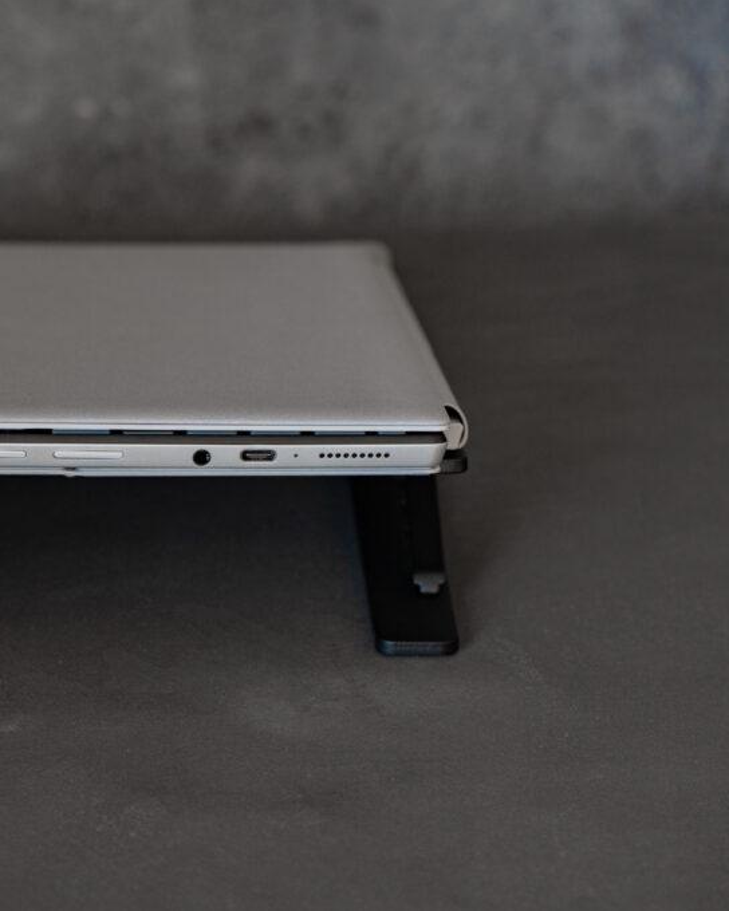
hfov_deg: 7.3
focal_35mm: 212
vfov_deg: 9.1
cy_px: 455
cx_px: 139
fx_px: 5718
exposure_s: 1/25
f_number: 6.3
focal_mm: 150
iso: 640
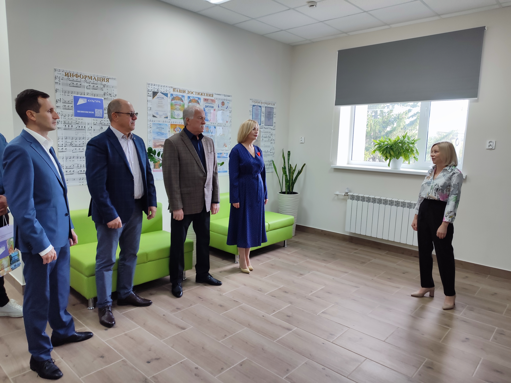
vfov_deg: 56.8
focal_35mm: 24
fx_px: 354
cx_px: 256
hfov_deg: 71.6
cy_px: 192
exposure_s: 1/33
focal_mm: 5.89
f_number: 1.89
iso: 74
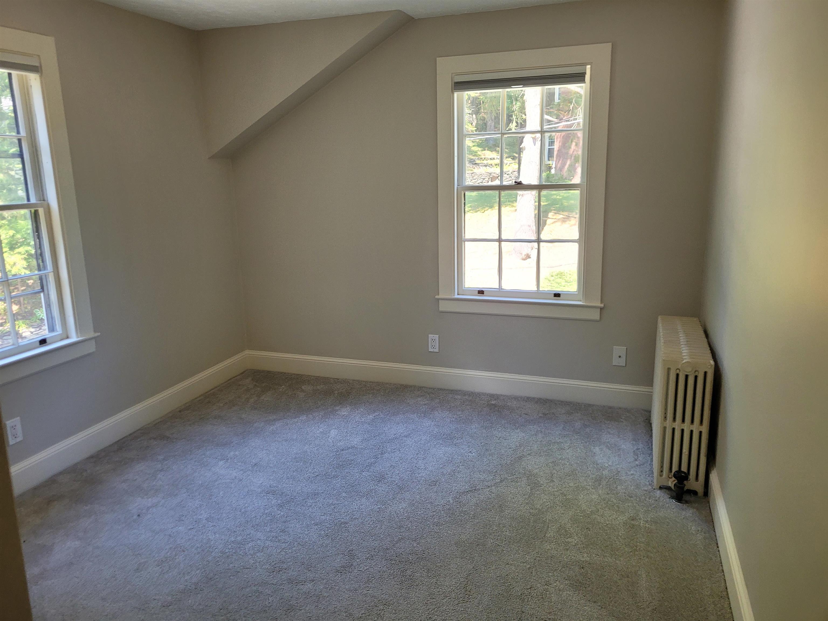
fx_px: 622
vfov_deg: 53.1
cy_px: 310
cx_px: 414
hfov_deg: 67.3
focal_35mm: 26
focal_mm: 5.4
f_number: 1.8
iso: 160
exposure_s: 1/120
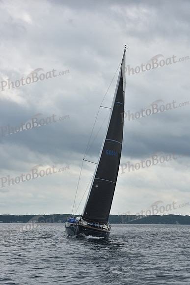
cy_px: 142
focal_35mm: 98
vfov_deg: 20.8
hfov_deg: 14.0
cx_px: 95
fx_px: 775
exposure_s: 1/800
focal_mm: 98
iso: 250
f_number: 9
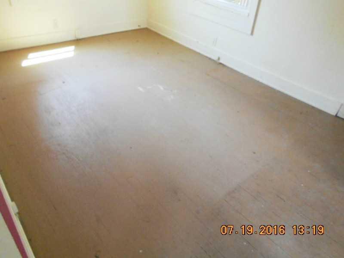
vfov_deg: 53.1
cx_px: 172
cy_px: 129
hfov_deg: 67.3
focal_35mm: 26
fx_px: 258
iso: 220
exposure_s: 1/30
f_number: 3.2
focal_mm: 4.6
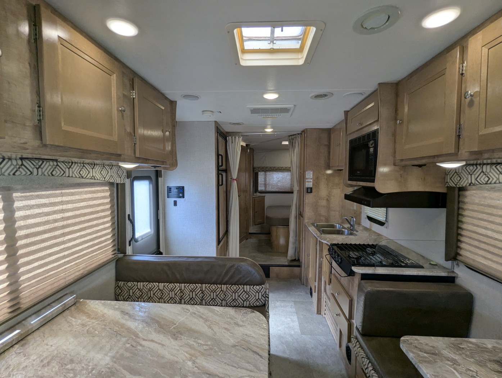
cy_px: 189
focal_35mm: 16
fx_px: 232
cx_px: 251
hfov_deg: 94.4
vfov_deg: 78.2
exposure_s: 1/201
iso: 105
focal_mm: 2.35
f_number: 2.2
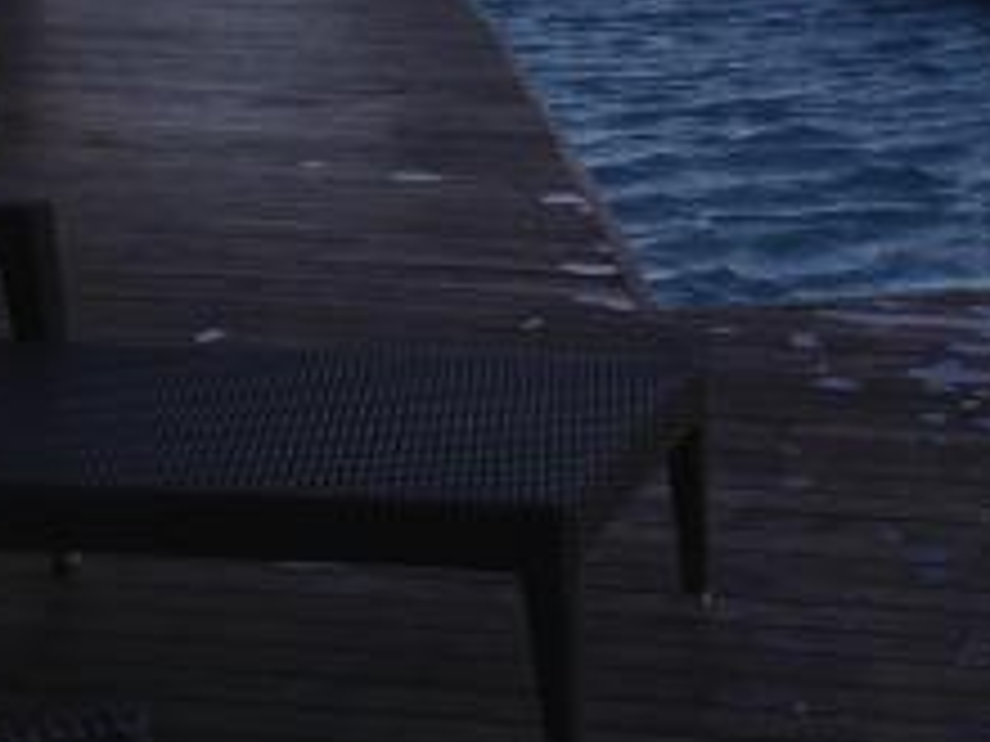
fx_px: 2746
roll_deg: -0.6
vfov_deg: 15.2
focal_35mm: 96
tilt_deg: -10.3
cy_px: 90
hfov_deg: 19.6
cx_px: 1089
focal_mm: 4.12
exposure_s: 1/602
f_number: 2.4
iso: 50
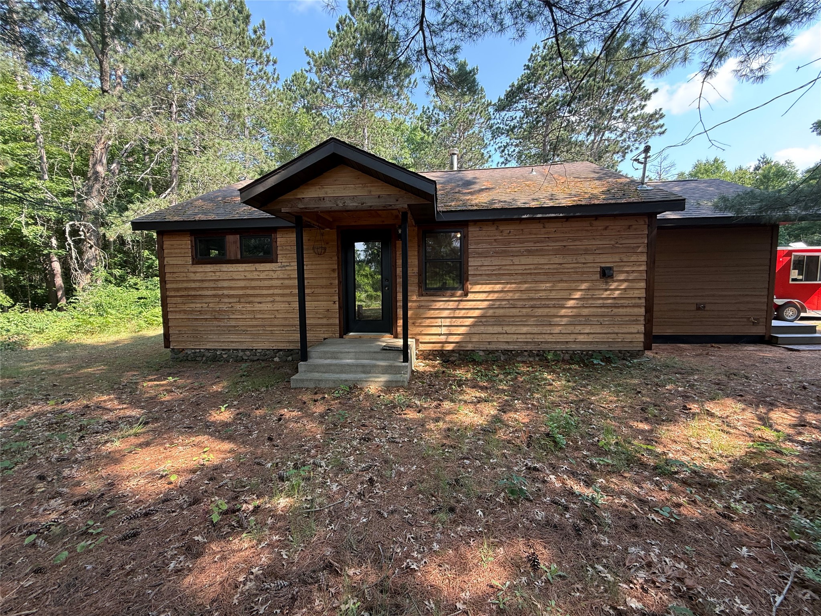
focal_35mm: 14
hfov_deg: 102.1
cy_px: 308
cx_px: 410
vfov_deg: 85.7
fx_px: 332
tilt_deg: -3.8
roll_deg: +0.7
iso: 64
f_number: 2.2
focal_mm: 2.22
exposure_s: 1/118
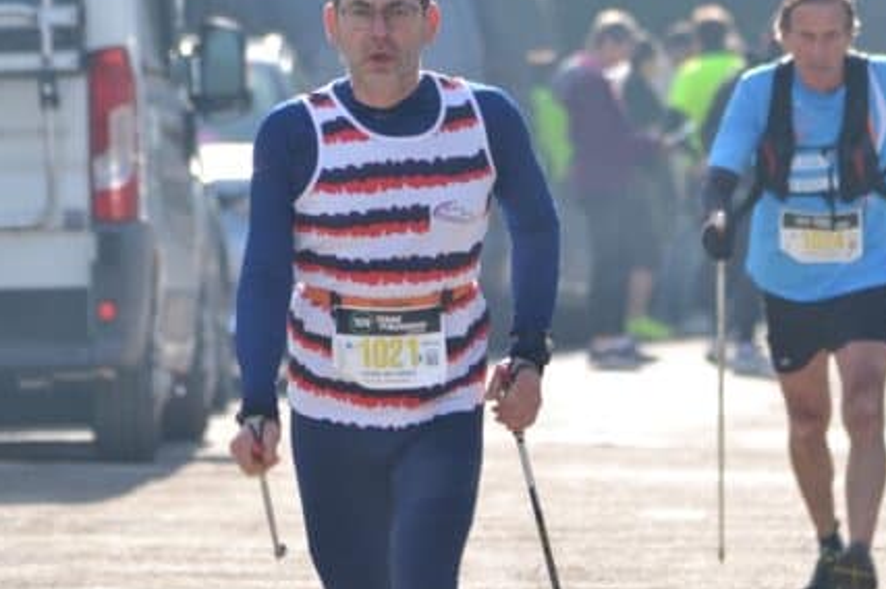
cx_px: 486
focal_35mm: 594
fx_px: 14607
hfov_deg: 3.5
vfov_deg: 2.3
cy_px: 332
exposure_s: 1/200
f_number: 5.3
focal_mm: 220
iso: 100
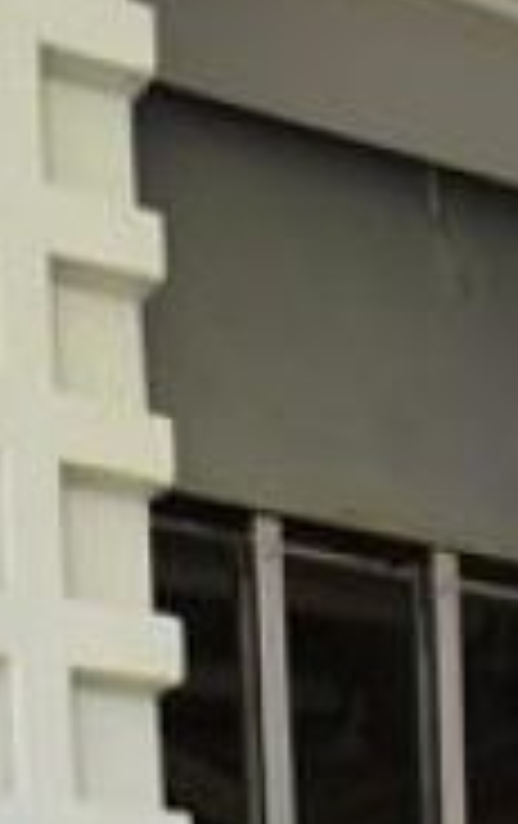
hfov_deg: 13.6
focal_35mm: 96
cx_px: 464
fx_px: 2160
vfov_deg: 16.3
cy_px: 1680
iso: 1100
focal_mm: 12
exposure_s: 1/60
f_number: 4
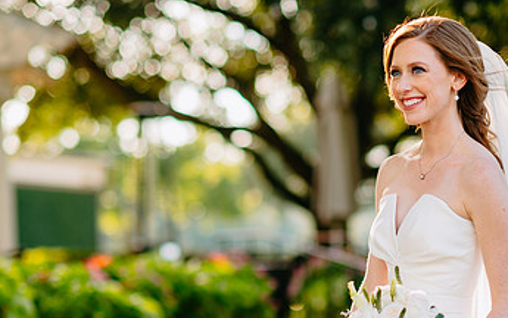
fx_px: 2327
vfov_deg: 7.8
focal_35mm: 168
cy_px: 309
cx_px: 340
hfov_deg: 12.4
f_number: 2
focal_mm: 85
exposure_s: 1/500
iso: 100
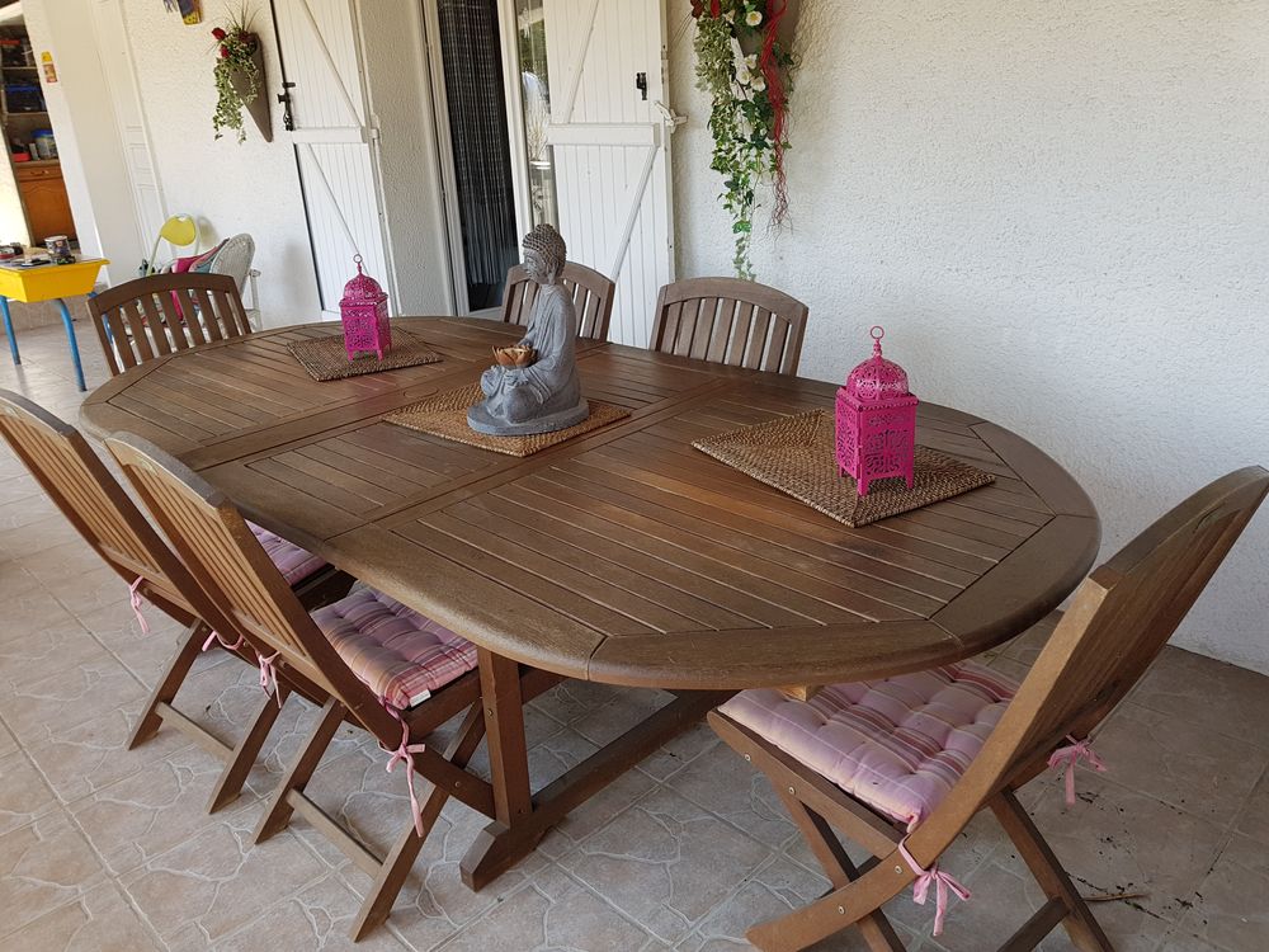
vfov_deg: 53.1
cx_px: 634
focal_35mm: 26
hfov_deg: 67.3
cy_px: 476
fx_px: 953
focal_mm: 4.2
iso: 40
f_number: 1.7
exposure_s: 1/140
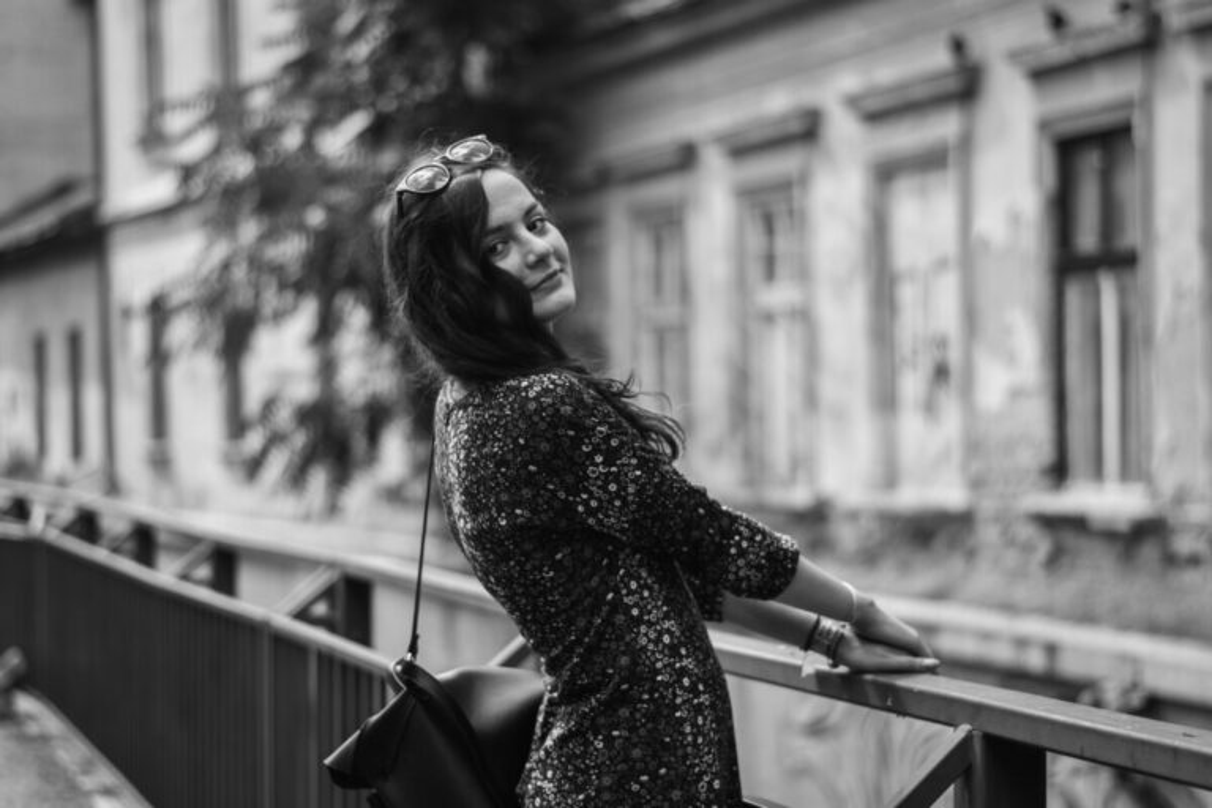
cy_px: 404
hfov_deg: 27.0
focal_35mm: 75
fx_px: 2525
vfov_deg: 18.2
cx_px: 606
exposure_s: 1/1600
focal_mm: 50
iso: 100
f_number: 1.8
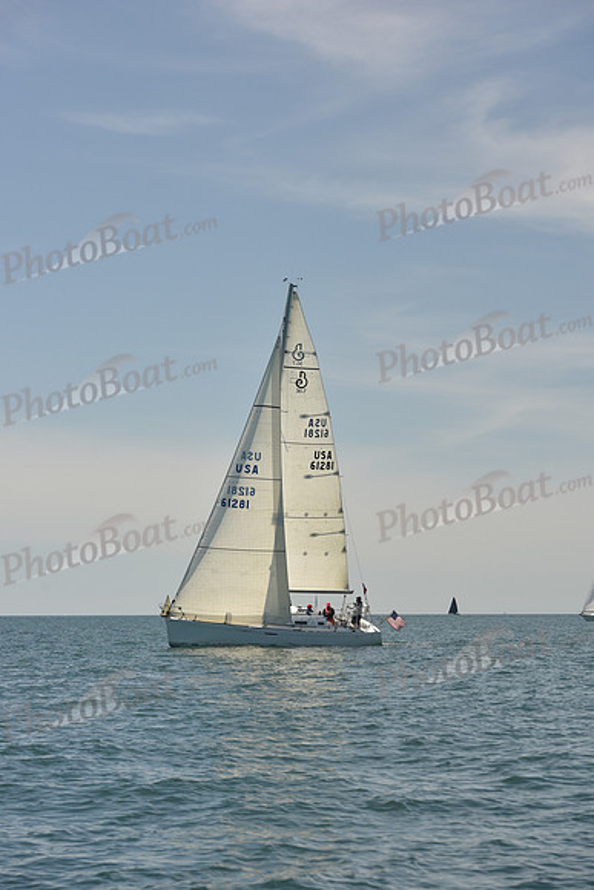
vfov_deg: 23.6
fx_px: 2127
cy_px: 445
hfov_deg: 15.9
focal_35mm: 86
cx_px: 297
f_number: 6.3
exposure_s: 1/800
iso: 250
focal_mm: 86
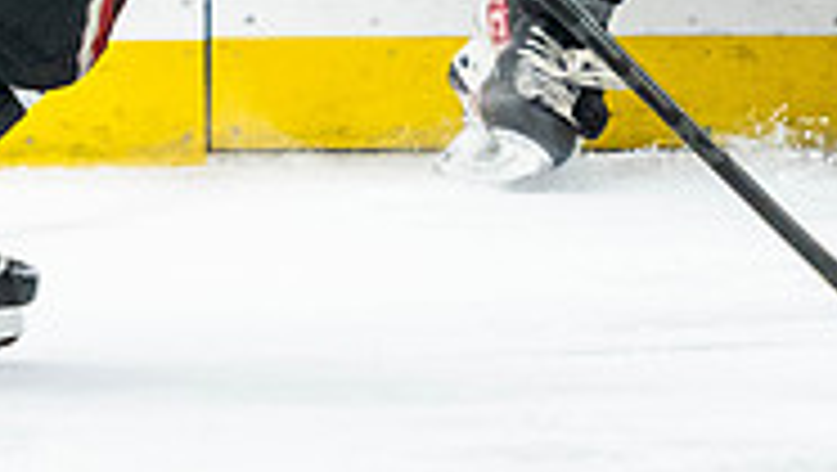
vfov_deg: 1.2
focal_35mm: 1033
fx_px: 22946
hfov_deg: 2.1
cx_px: 1100
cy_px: -347
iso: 2500
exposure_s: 1/640
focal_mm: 160
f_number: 2.8
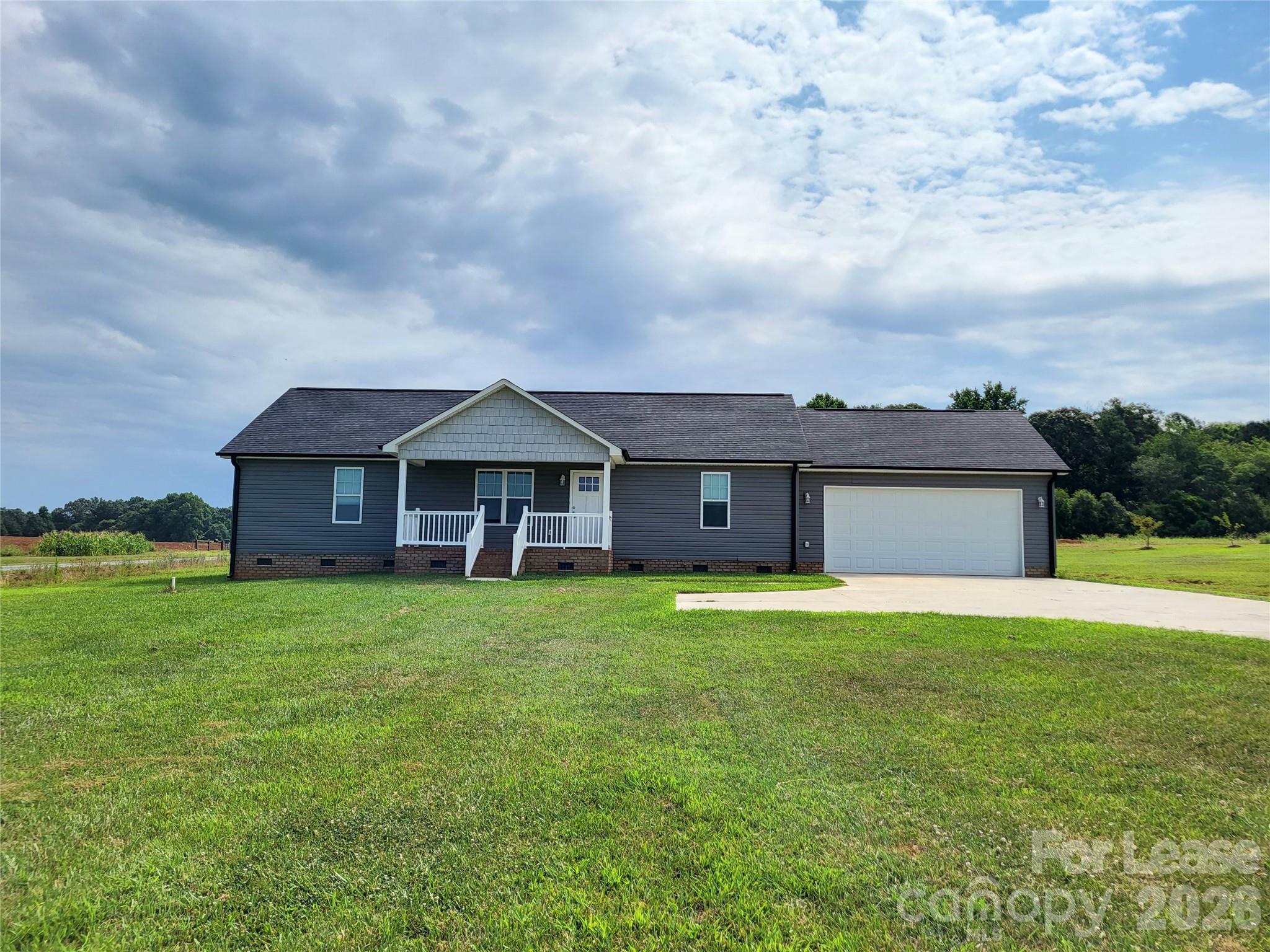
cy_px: 476
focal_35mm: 26
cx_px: 635
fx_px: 954
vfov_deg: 53.1
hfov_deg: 67.3
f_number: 1.8
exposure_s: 1/5000
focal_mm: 5.4
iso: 40
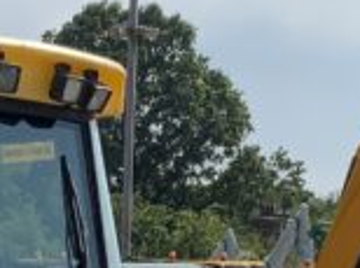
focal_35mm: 193
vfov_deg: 7.5
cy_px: 401
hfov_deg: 10.3
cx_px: 112
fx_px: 2004
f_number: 1.8
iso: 20
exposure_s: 1/2959
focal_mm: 3
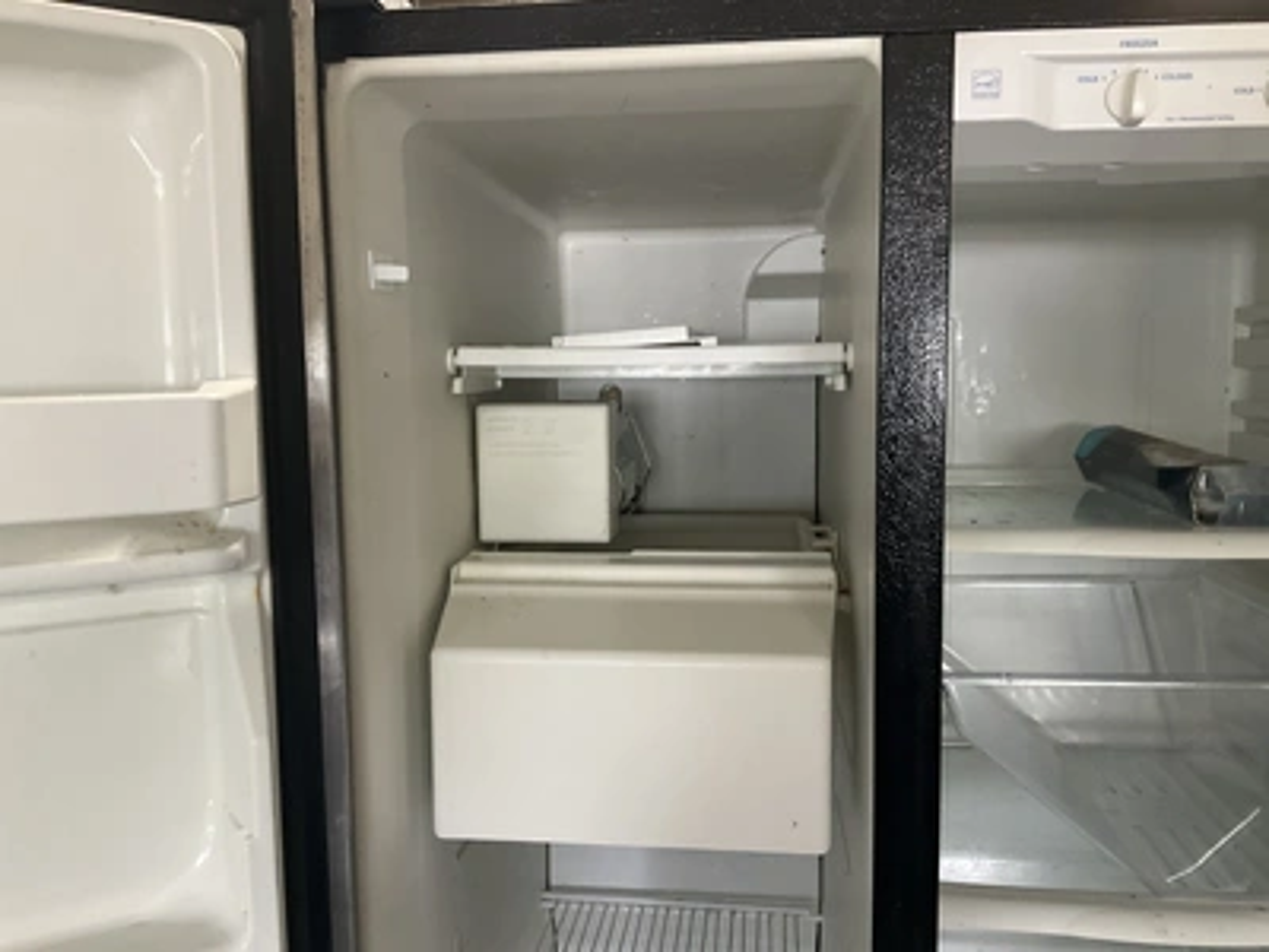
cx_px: 634
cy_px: 476
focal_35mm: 29
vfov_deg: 48.2
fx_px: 1063
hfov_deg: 61.7
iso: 250
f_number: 1.8
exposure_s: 1/40
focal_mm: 3
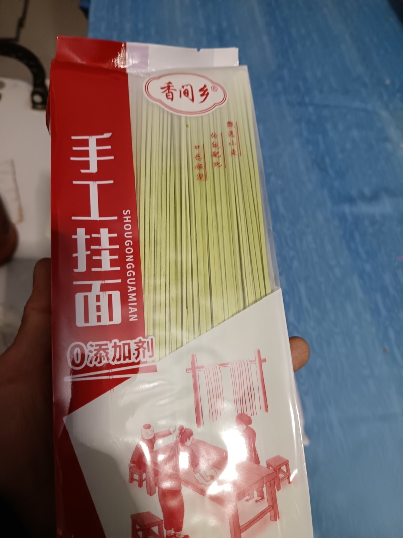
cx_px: 202
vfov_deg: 71.6
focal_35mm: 24
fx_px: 373
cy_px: 269
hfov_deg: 56.8
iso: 2941
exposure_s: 1/50
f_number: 1.75
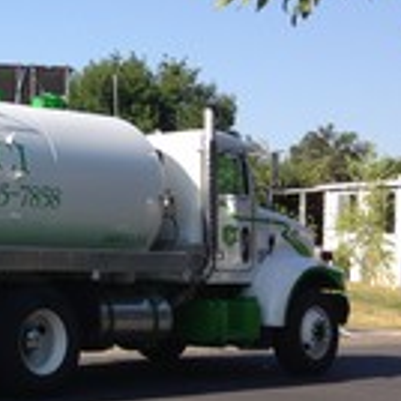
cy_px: 221
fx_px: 1140
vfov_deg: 19.9
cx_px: -129
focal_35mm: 87
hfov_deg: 18.5
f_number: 2.4
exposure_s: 1/919
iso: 50
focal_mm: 4.12
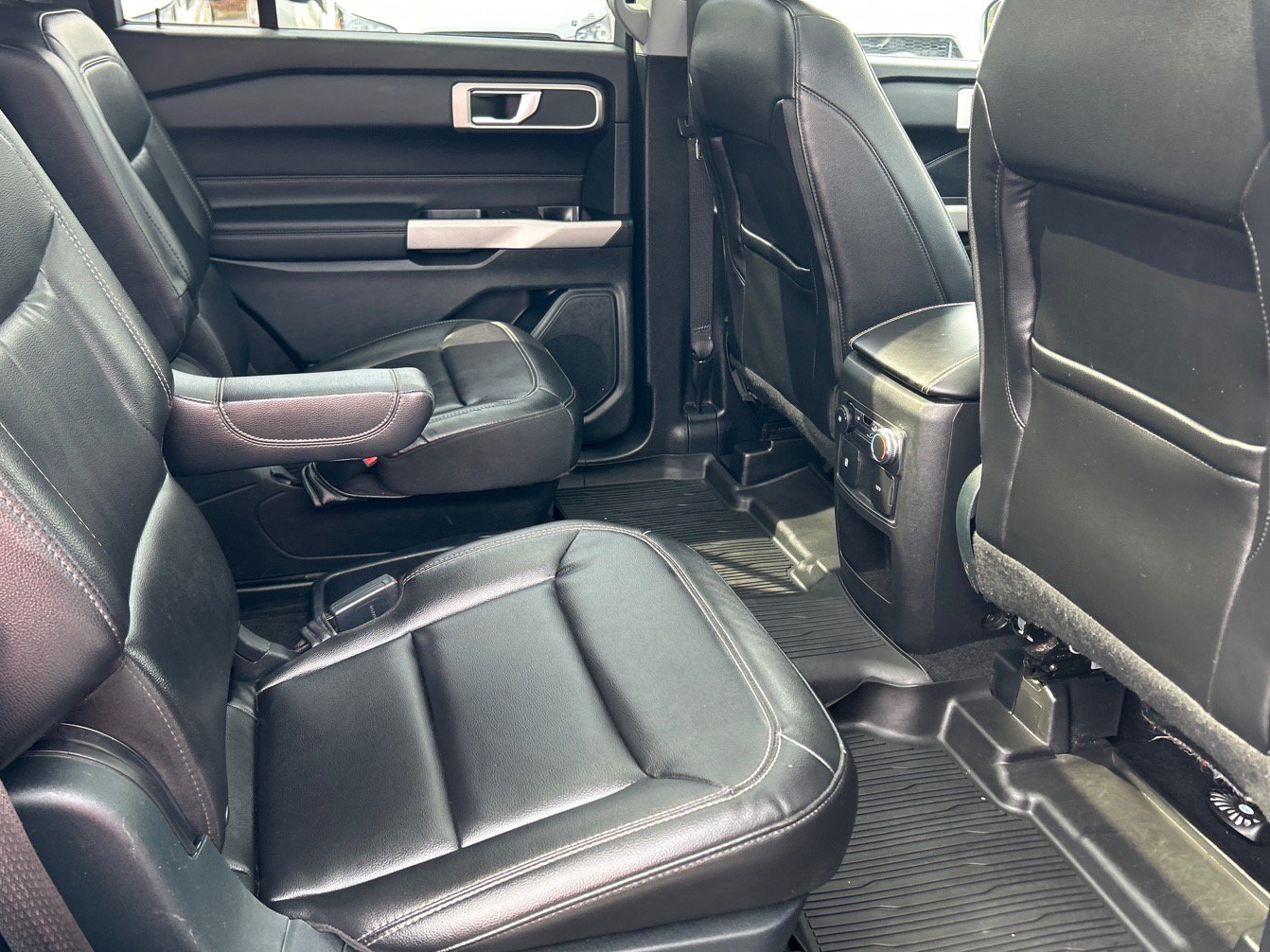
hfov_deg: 58.3
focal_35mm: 31
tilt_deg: -20.3
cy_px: 447
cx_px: 580
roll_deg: +1.5
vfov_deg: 45.4
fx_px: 1137
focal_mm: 5.7
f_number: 1.5
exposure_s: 1/121
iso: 100
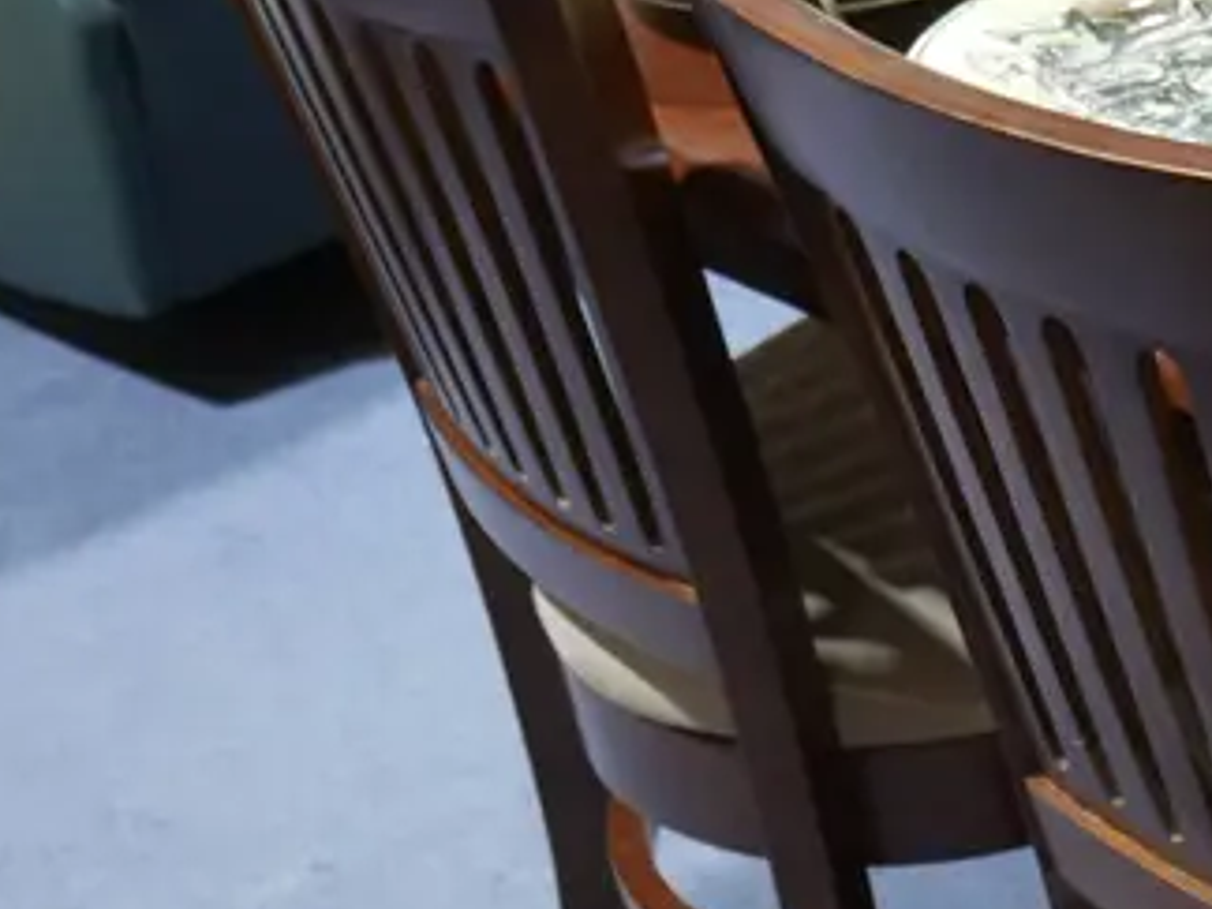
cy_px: 501
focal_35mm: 101
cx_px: 1680
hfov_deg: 17.9
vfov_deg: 14.6
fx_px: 3536
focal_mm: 16
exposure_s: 1/60
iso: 500
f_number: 3.6
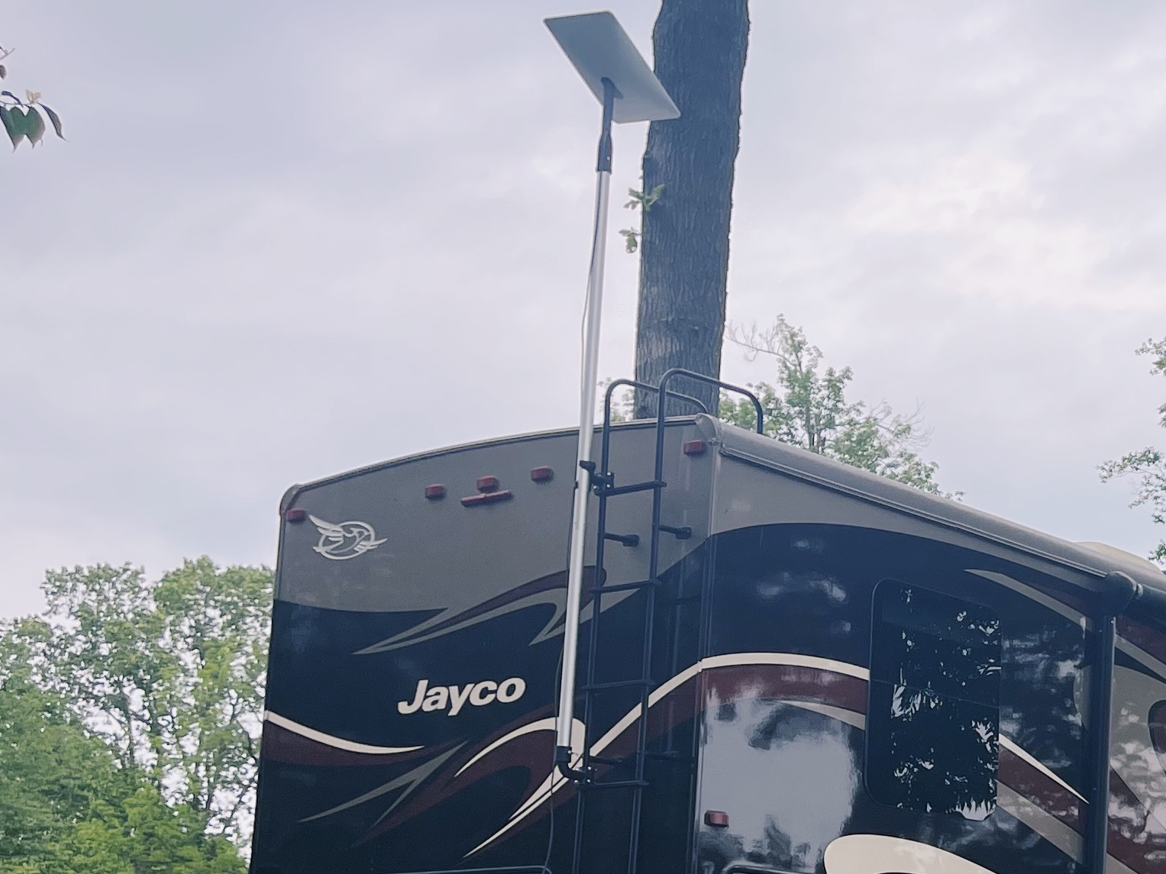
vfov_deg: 21.8
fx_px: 2223
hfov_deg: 25.2
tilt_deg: +7.6
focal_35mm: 66
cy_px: 772
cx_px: 1530
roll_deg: -0.7
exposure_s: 1/801
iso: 32
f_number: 1.6
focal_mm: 5.1
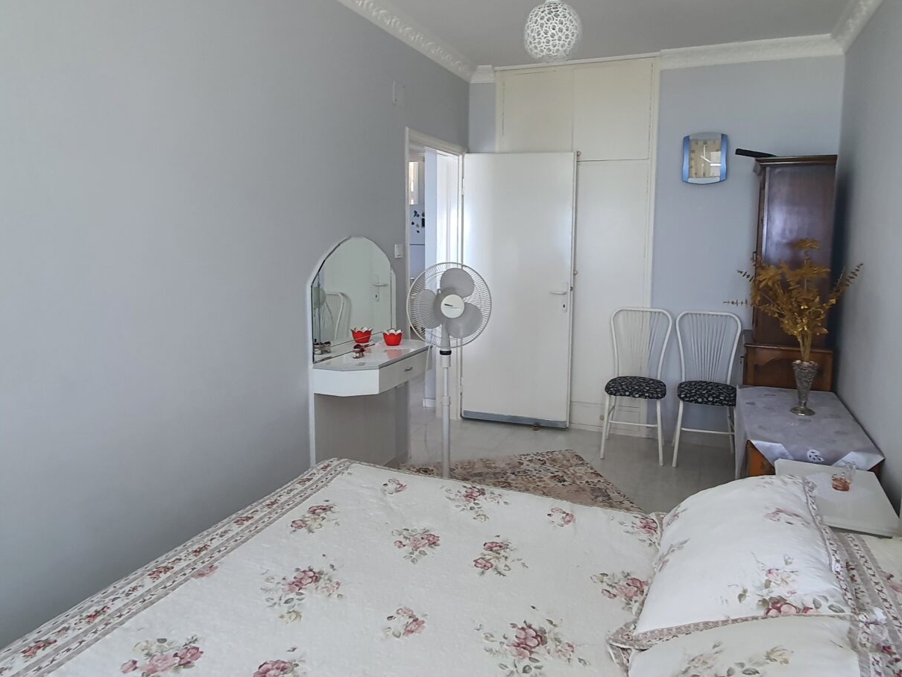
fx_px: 573
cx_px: 500
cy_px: 295
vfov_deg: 60.9
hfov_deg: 76.1
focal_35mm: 22
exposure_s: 1/50
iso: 160
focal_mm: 1.8
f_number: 2.2
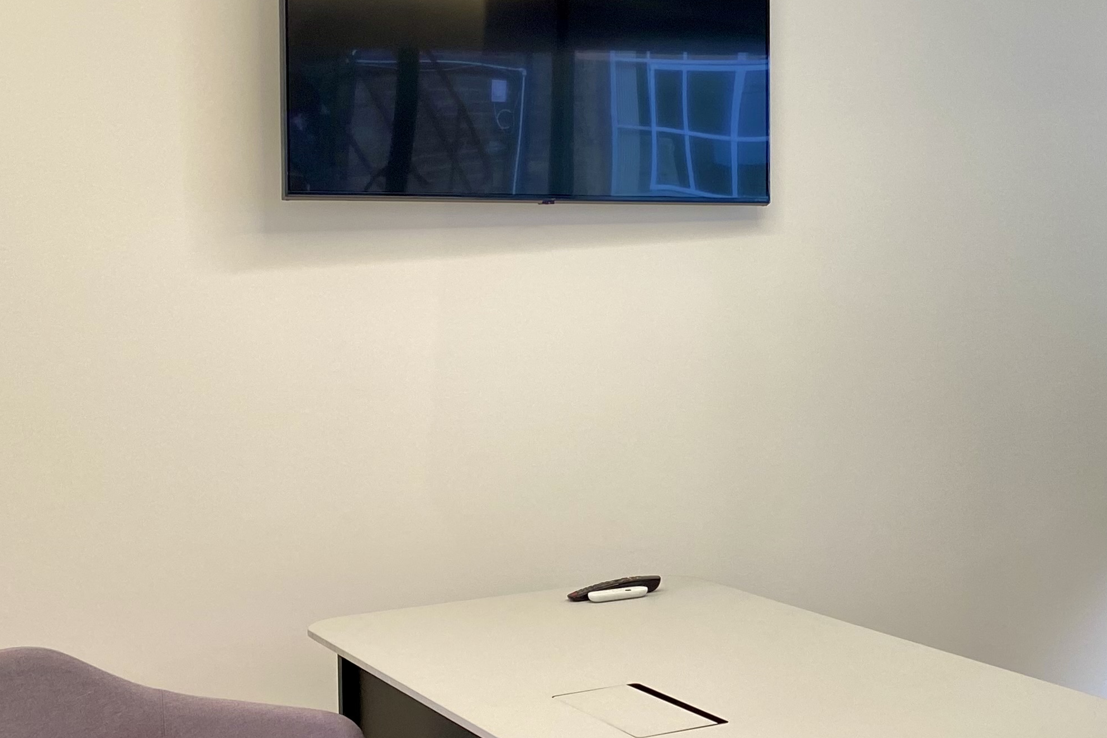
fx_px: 1691
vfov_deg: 24.6
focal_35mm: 55
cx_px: 837
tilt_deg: +0.2
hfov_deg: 35.4
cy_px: 292
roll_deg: +1.8
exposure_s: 1/100
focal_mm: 4.25
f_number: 1.8
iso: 100
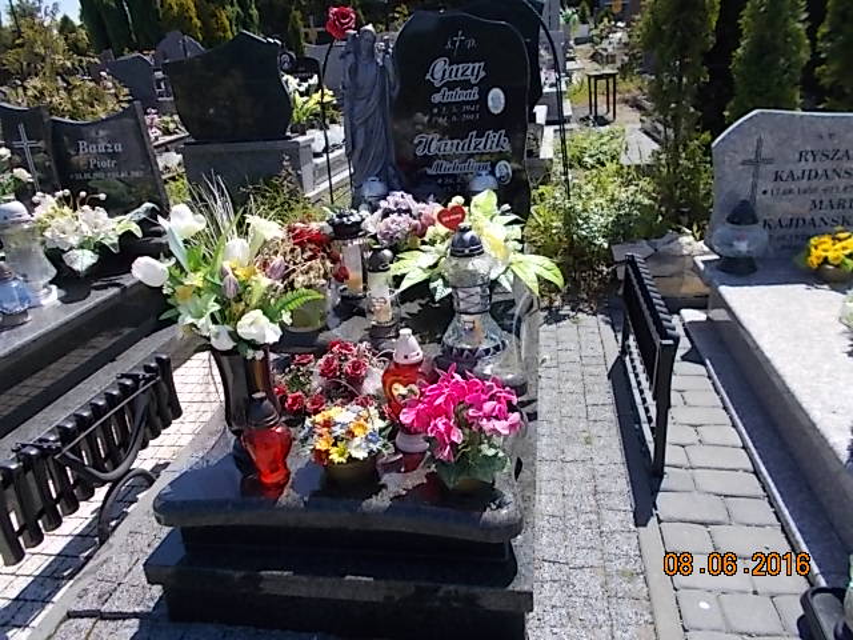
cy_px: 320
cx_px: 426
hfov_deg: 67.3
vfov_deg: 53.1
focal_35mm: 26
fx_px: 641
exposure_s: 1/125
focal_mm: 4.6
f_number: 8
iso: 80
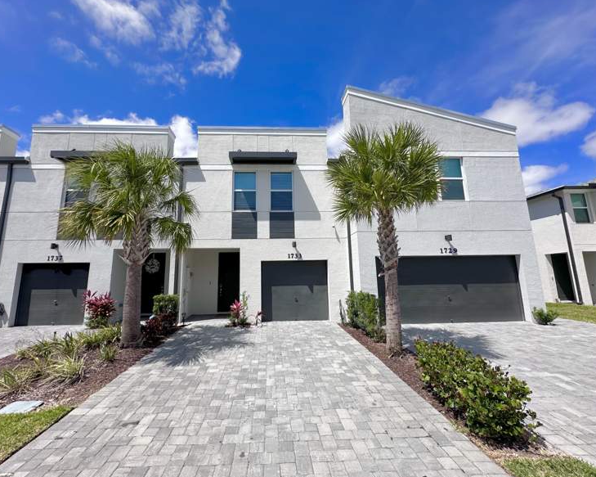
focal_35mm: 15
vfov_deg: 84.0
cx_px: 280
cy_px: 237
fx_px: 265
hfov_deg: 96.7
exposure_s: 1/2747
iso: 50
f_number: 2.2
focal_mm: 2.22
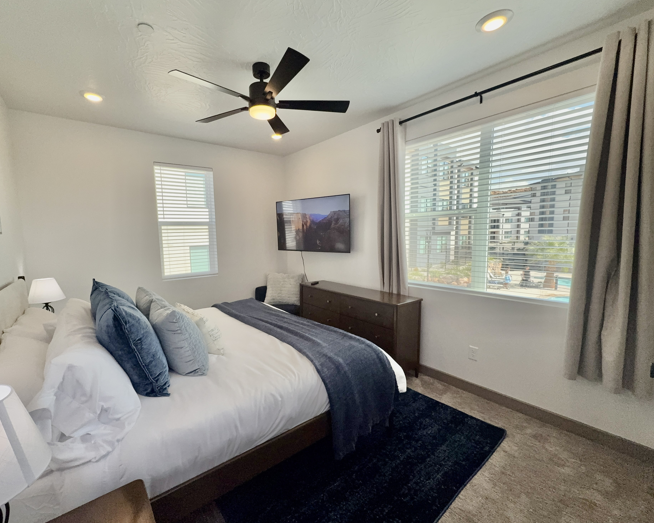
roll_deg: +0.8
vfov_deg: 84.0
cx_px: 303
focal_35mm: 15
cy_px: 264
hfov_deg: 96.6
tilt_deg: -5.2
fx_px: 290
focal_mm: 2.22
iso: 64
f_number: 2.2
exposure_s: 1/351
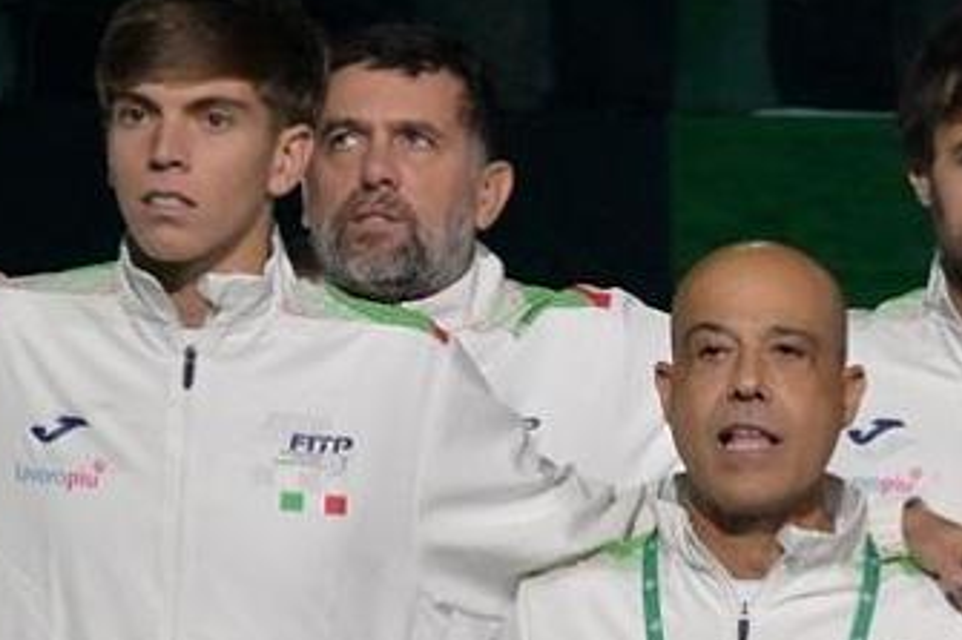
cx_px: 1421
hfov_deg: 1.6
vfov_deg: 1.1
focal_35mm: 1299
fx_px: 34694
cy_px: 1039
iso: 2200
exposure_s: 1/320
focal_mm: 290
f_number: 5.3
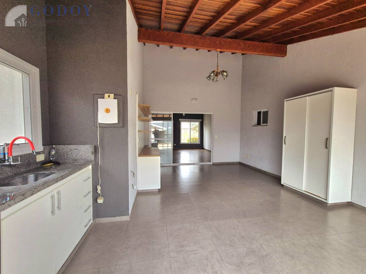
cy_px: 137
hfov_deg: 106.2
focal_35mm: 13
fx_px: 137
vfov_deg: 89.9
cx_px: 183
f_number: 2.2
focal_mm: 2.2
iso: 640
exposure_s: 1/60.2
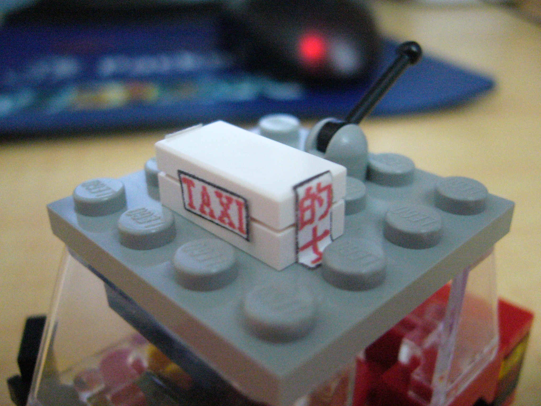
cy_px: 203
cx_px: 270
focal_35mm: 35
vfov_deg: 40.7
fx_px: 547
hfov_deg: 52.6
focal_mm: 5.8
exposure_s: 1/13
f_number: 2.8
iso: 400
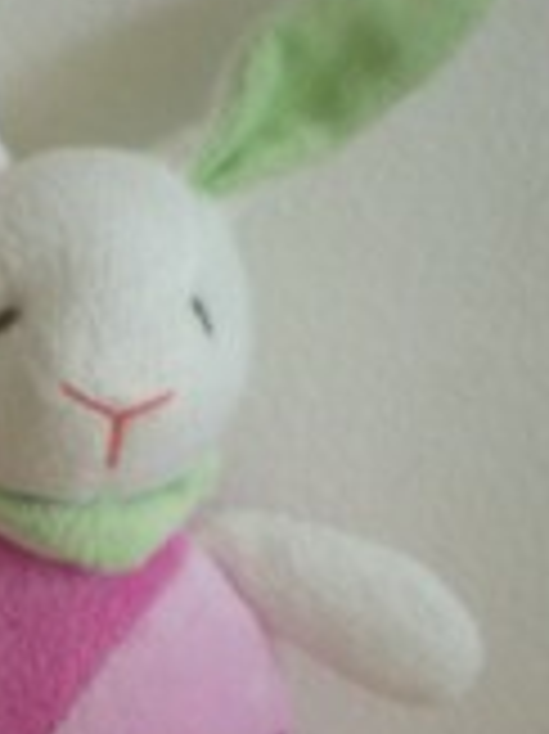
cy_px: 739
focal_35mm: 121
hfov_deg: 11.9
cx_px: -144
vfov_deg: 16.0
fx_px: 2562
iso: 152
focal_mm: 6.3
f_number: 3.1
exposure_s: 1/60.6
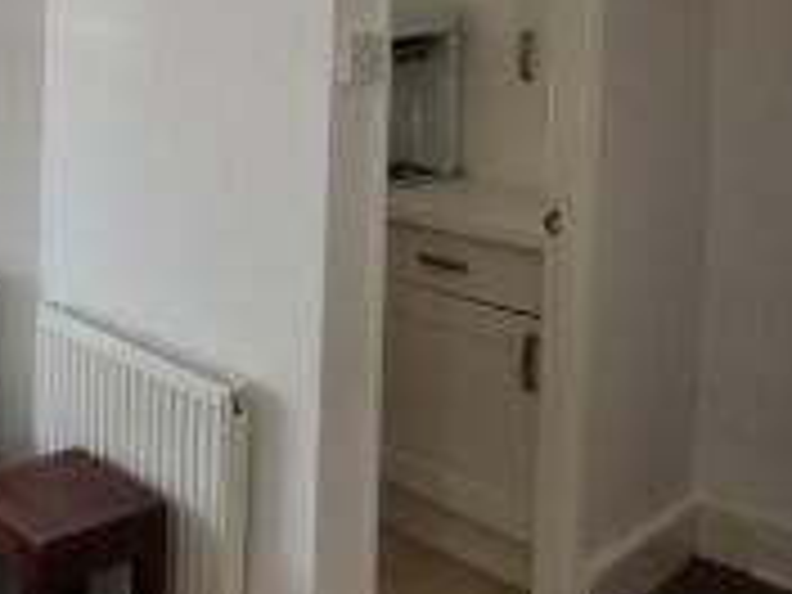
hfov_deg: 40.7
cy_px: 25
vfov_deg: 31.5
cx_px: 88
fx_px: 984
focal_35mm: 43
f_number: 2.2
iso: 100
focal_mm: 2.2
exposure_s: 1/470
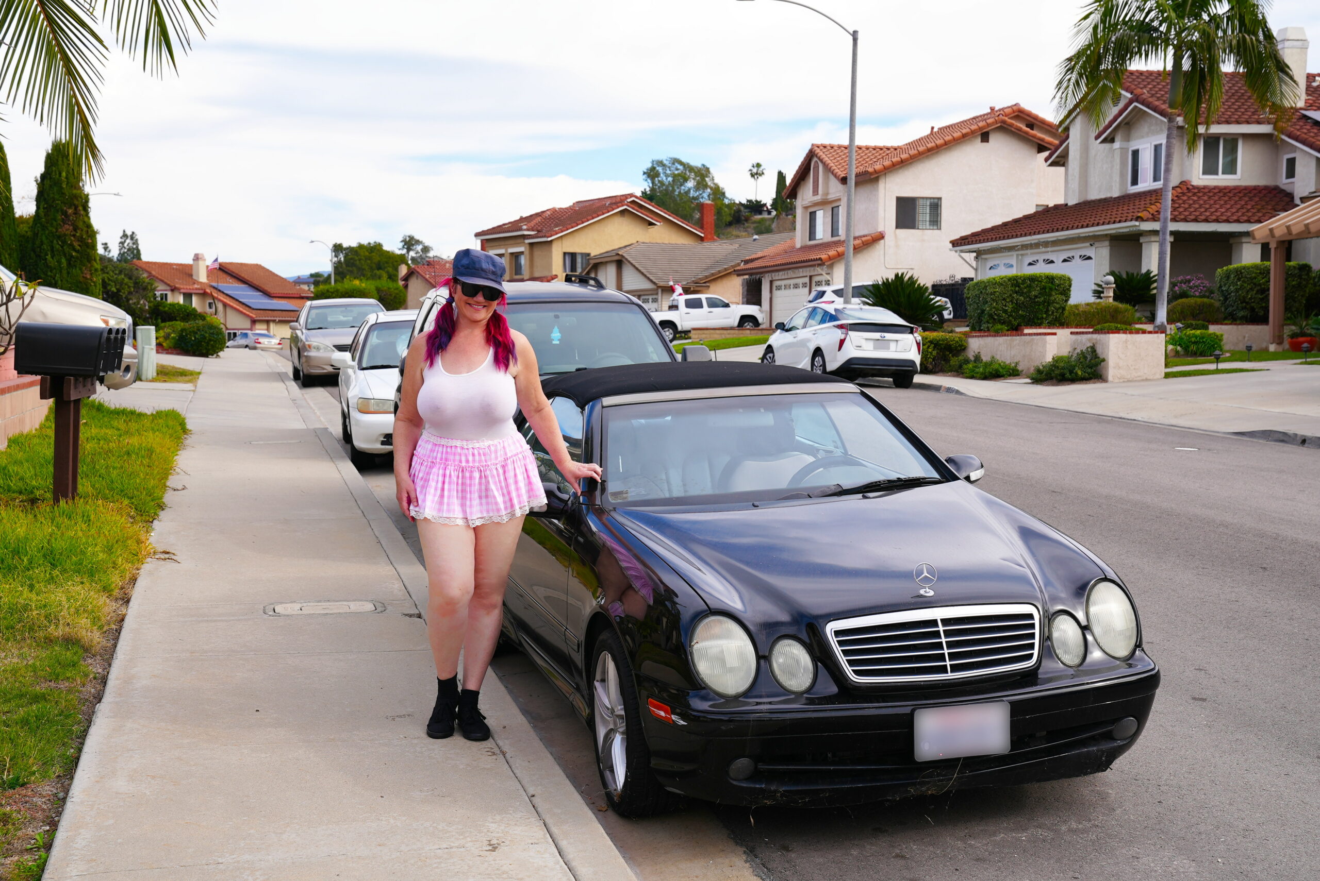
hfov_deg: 41.1
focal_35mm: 48
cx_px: 660
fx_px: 1761
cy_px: 440
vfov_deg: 28.1
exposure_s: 1/125
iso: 80
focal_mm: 48
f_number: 8
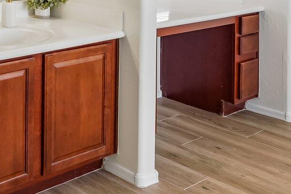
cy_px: -71
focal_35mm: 56
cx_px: -90
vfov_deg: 21.5
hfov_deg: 29.0
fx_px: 450
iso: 400
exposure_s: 1/80
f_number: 8
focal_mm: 16.5
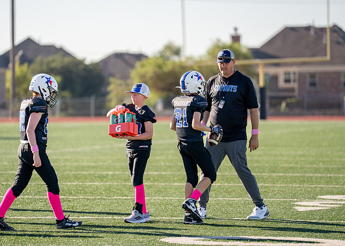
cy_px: 118
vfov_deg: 6.1
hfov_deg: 8.6
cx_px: 152
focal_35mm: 235
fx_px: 2301
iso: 160
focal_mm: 200
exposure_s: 1/2500
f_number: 2.8
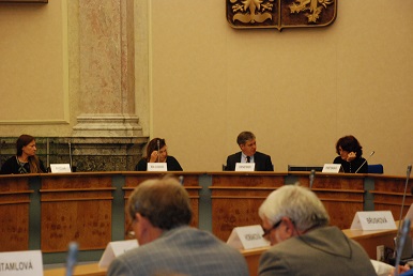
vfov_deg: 11.4
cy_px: 138
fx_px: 1378
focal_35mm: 120
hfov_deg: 17.0
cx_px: 206
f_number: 5.6
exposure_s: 1/60
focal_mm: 80
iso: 1600
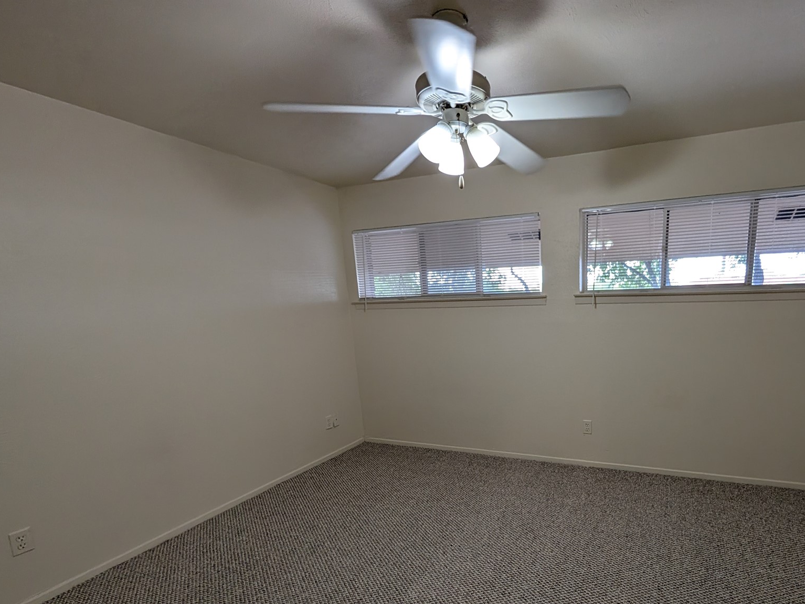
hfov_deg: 91.8
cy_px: 378
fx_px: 372
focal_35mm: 16
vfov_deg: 76.7
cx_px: 522
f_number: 1.7
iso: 81
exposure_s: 1/120
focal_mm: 2.02
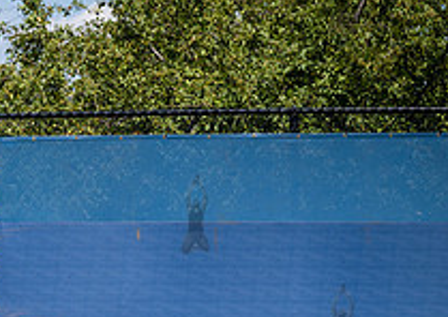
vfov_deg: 6.2
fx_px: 2905
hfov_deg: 8.6
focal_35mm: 229
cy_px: 277
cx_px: -202
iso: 100
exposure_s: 1/1000
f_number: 4
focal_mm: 72
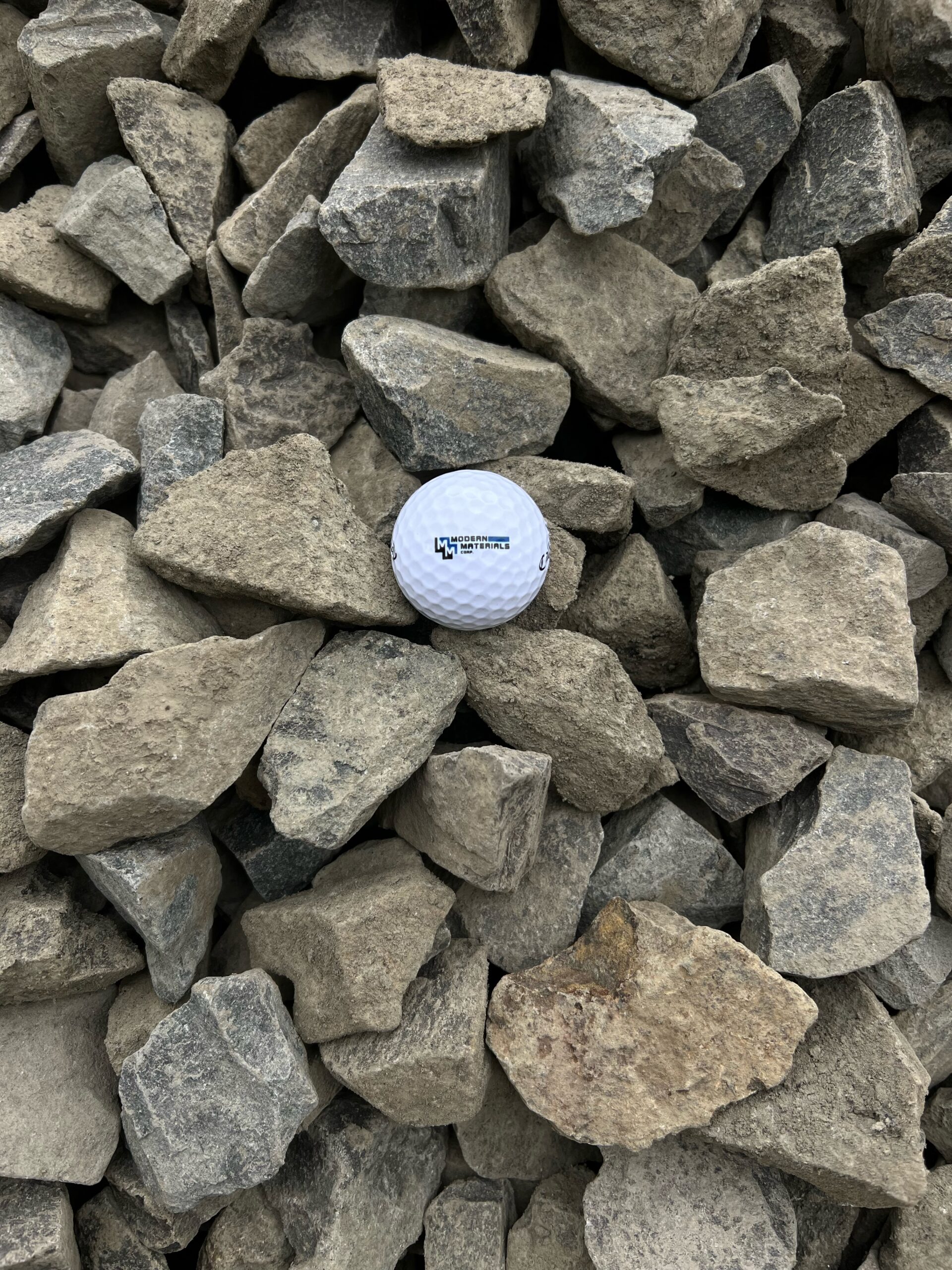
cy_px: 635
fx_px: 953
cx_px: 476
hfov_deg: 53.1
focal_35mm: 26
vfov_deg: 67.3
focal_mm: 5.7
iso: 50
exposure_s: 1/1724
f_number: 1.5
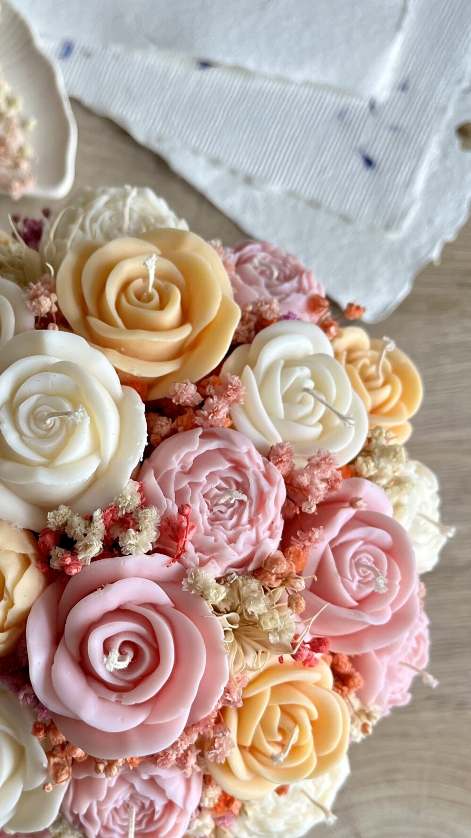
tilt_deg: -86.9
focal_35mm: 41
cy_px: 502
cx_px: 94
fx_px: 910
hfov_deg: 28.4
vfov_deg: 49.1
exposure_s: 1/110
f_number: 1.6
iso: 125
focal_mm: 5.1
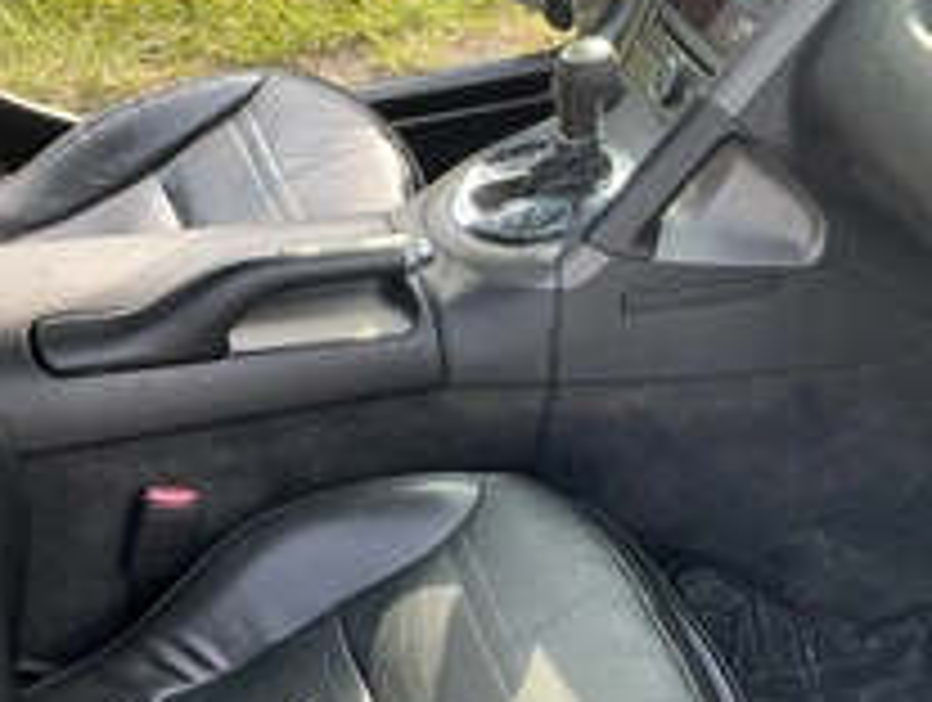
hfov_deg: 35.2
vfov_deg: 27.0
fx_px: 1456
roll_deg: -1.4
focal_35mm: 54
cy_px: 428
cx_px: 608
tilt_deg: -40.6
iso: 32
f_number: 1.8
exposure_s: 1/122
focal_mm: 3
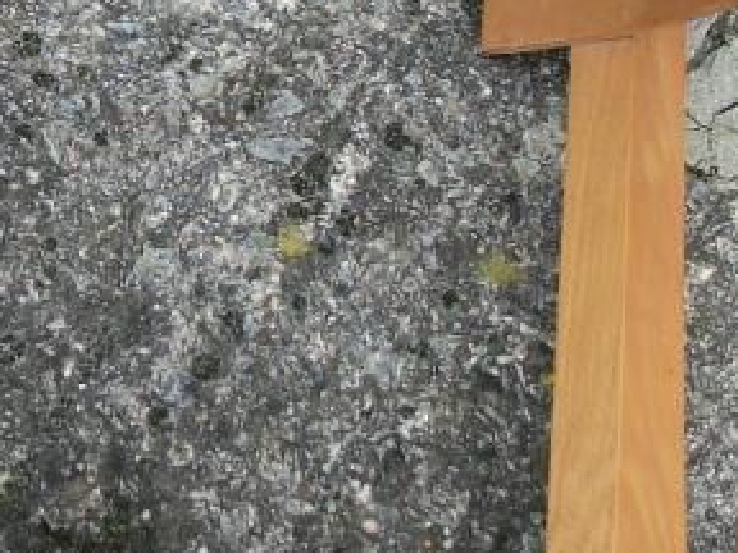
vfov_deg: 10.4
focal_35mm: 142
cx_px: 79
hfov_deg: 13.8
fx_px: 3027
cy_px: 100
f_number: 2.9
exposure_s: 1/50
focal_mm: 5.7
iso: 80
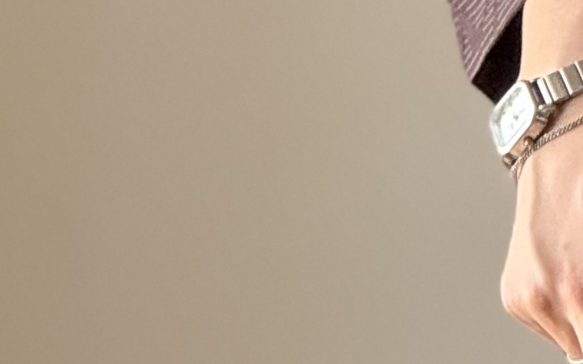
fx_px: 10039
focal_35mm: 632
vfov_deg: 2.1
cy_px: -534
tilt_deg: -7.5
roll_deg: +3.8
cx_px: 873
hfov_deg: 3.3
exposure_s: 1/99
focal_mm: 15.66
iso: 250
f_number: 2.8
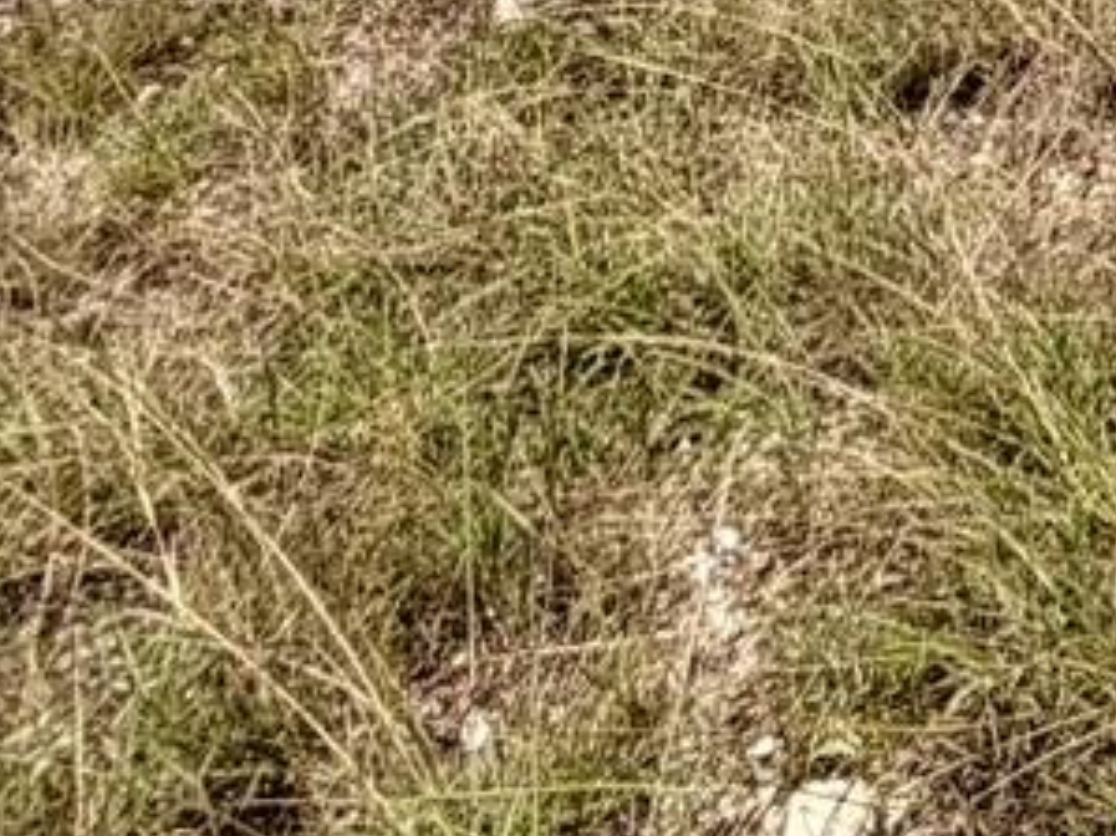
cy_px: -1754
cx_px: 2542
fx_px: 3094
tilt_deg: -2.3
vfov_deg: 10.4
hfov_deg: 14.7
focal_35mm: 96
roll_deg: +1.4
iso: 20
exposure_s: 1/888
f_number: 2.2
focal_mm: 2.22
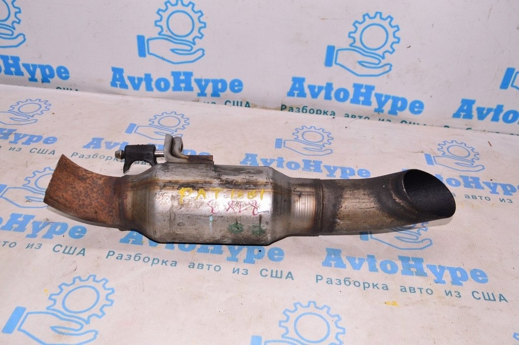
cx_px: 260
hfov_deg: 57.3
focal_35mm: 33
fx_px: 475
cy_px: 172
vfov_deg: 39.9
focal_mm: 22
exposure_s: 1/200
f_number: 8
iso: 1600
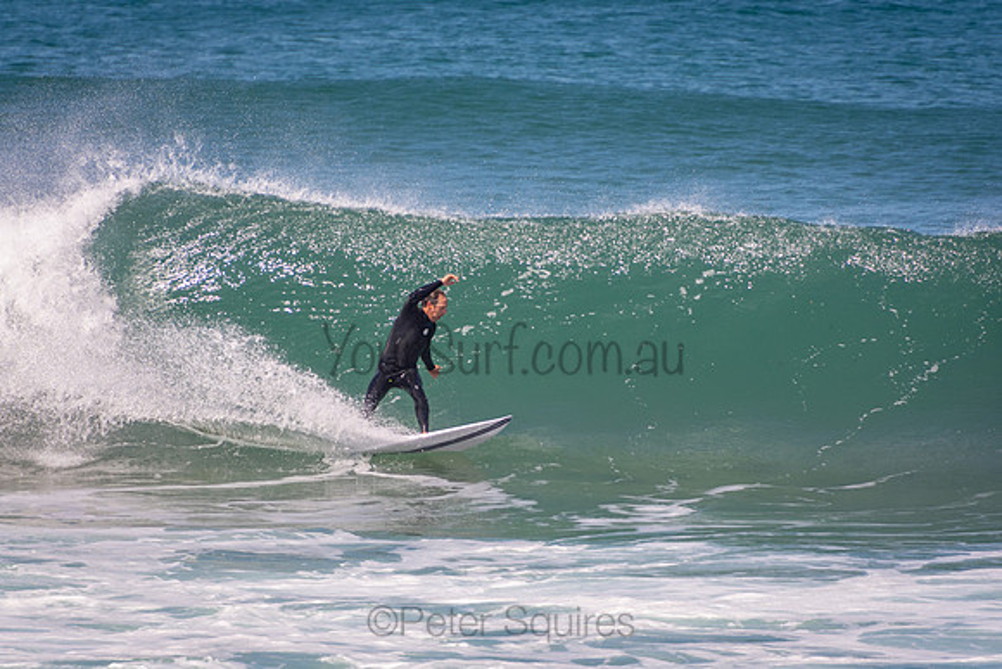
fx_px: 16703
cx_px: 501
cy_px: 334
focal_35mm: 600
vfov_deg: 2.3
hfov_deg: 3.4
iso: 250
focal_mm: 400
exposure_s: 1/1250
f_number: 5.6
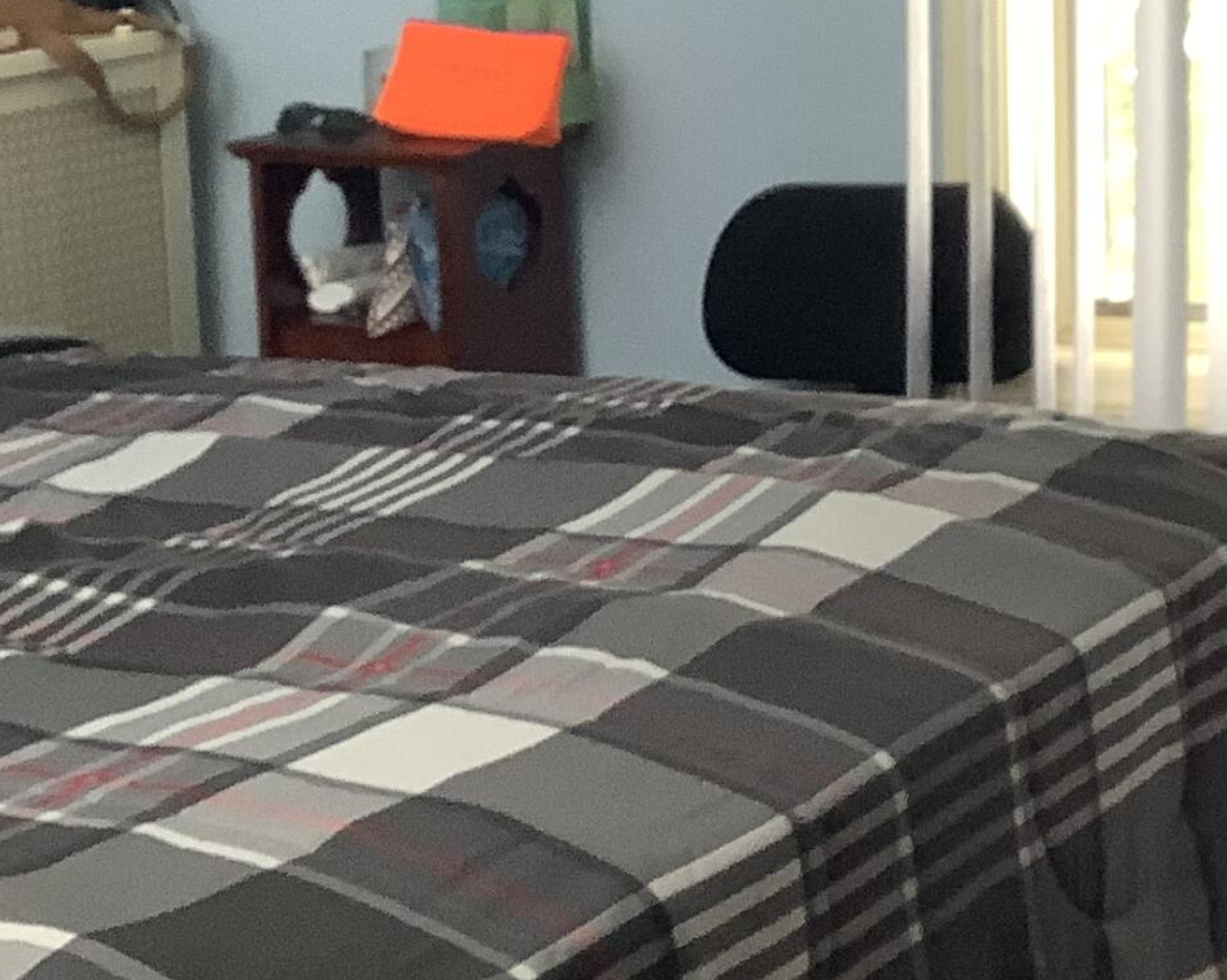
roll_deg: +1.2
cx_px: 686
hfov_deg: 20.0
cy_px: 302
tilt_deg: -8.6
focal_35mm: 96
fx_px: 3485
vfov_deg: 16.0
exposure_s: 1/50
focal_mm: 3.3
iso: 100
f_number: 2.4
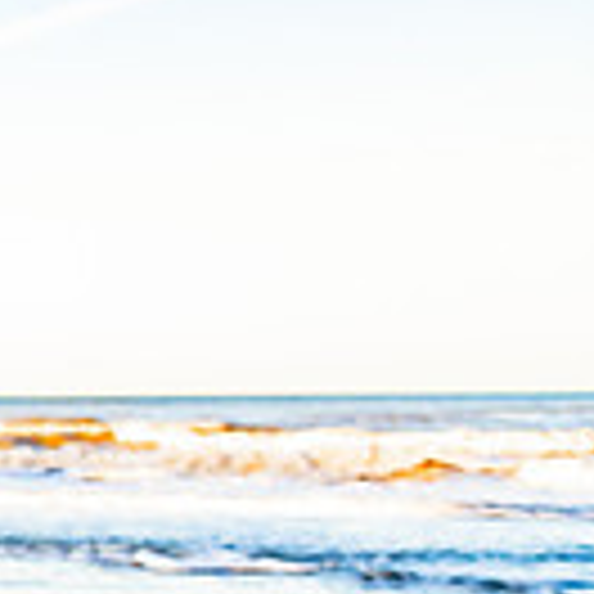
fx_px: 2485
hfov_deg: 11.7
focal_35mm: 128
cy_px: 539
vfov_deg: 13.5
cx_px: -730
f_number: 2.8
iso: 64
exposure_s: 1/250
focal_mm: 31
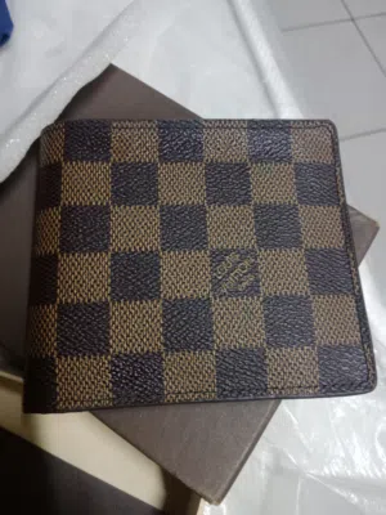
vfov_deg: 67.3
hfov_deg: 53.1
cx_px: 193
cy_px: 258
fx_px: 387
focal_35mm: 26
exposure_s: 1/20
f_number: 1.8
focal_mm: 3.96
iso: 1693
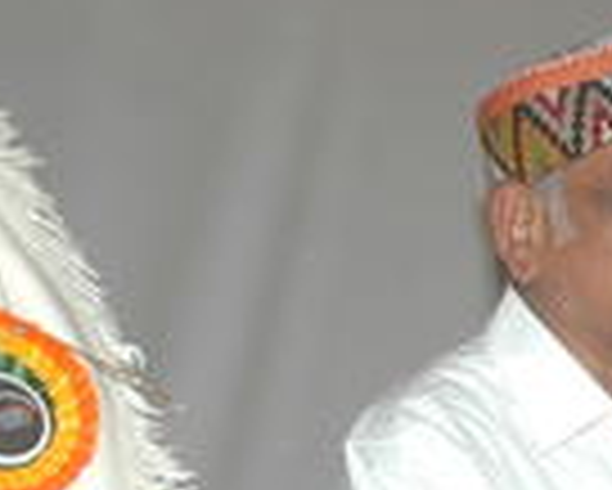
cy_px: 546
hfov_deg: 9.9
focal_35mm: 180
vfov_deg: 8.5
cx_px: 1233
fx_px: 3264
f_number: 4.5
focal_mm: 29
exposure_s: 1/60
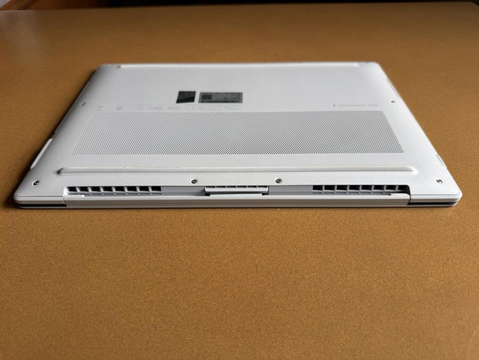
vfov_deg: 56.8
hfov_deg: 71.6
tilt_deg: -43.4
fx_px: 332
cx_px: 240
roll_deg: +1.6
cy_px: 180
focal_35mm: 24
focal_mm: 6.76
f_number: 1.78
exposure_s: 1/121
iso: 125
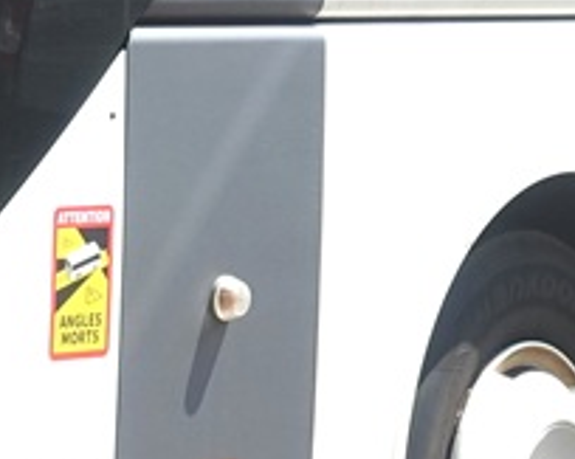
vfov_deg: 4.8
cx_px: 109
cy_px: -318
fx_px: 5443
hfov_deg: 6.0
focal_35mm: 320
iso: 125
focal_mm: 17.06
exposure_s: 1/320
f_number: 5.6
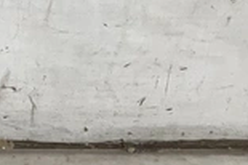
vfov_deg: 9.4
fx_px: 1005
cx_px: -349
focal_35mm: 146
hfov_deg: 11.6
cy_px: 131
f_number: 1.8
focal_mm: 3
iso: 50
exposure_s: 1/120
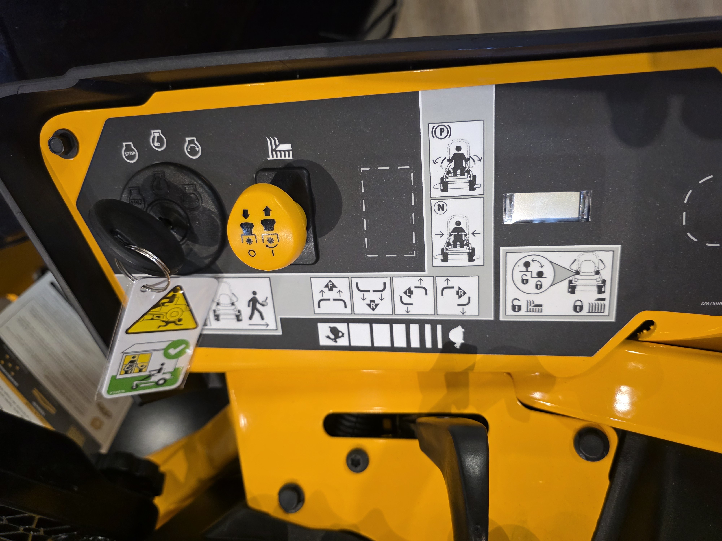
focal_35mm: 23
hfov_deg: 73.9
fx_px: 480
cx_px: 361
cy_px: 270
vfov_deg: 58.9
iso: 500
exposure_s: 1/120
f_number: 1.7
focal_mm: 6.3
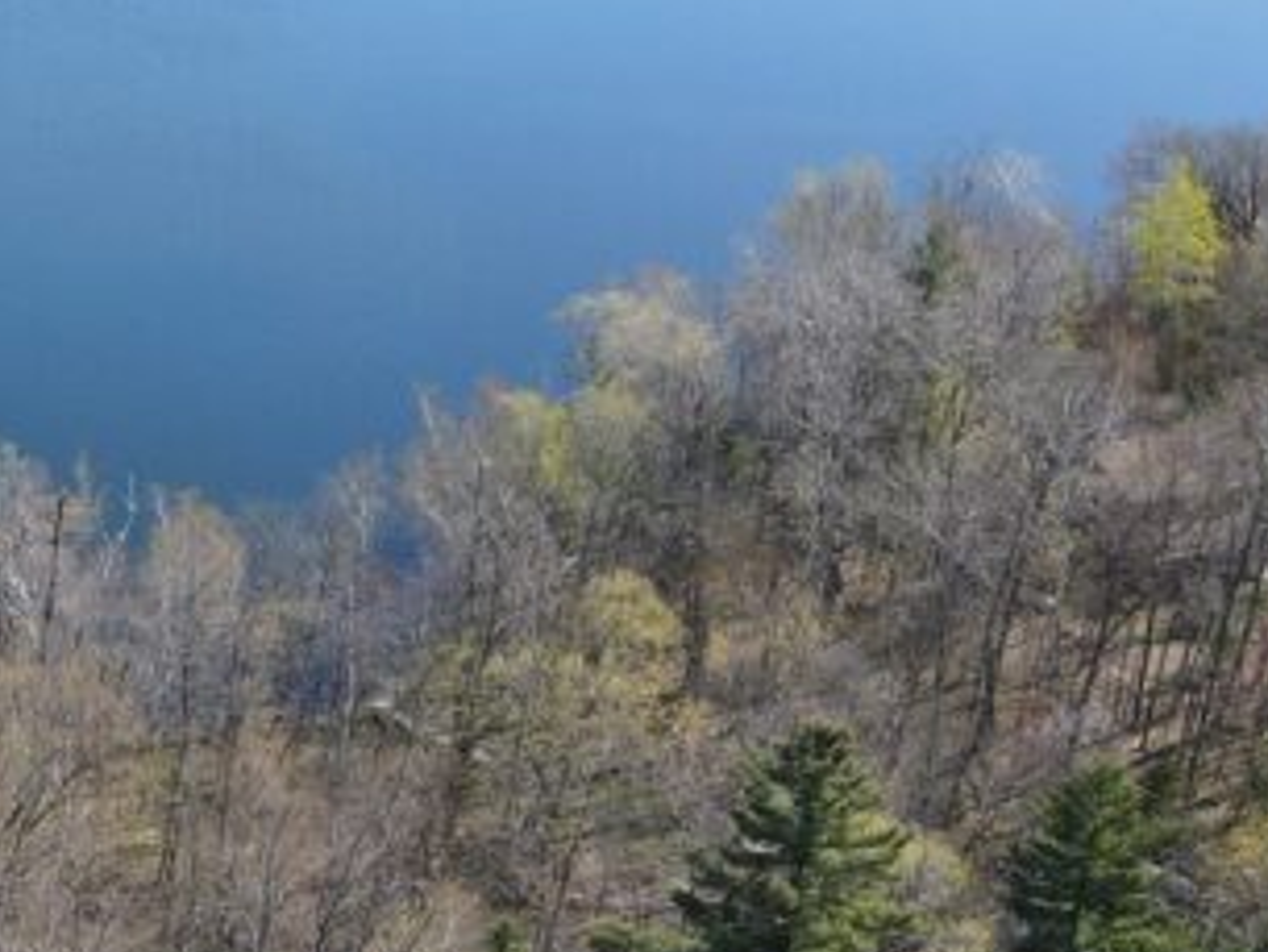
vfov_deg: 17.5
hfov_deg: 20.3
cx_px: -580
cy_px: 615
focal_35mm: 84
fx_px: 3078
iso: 100
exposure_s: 1/320
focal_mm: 4.5
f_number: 2.8
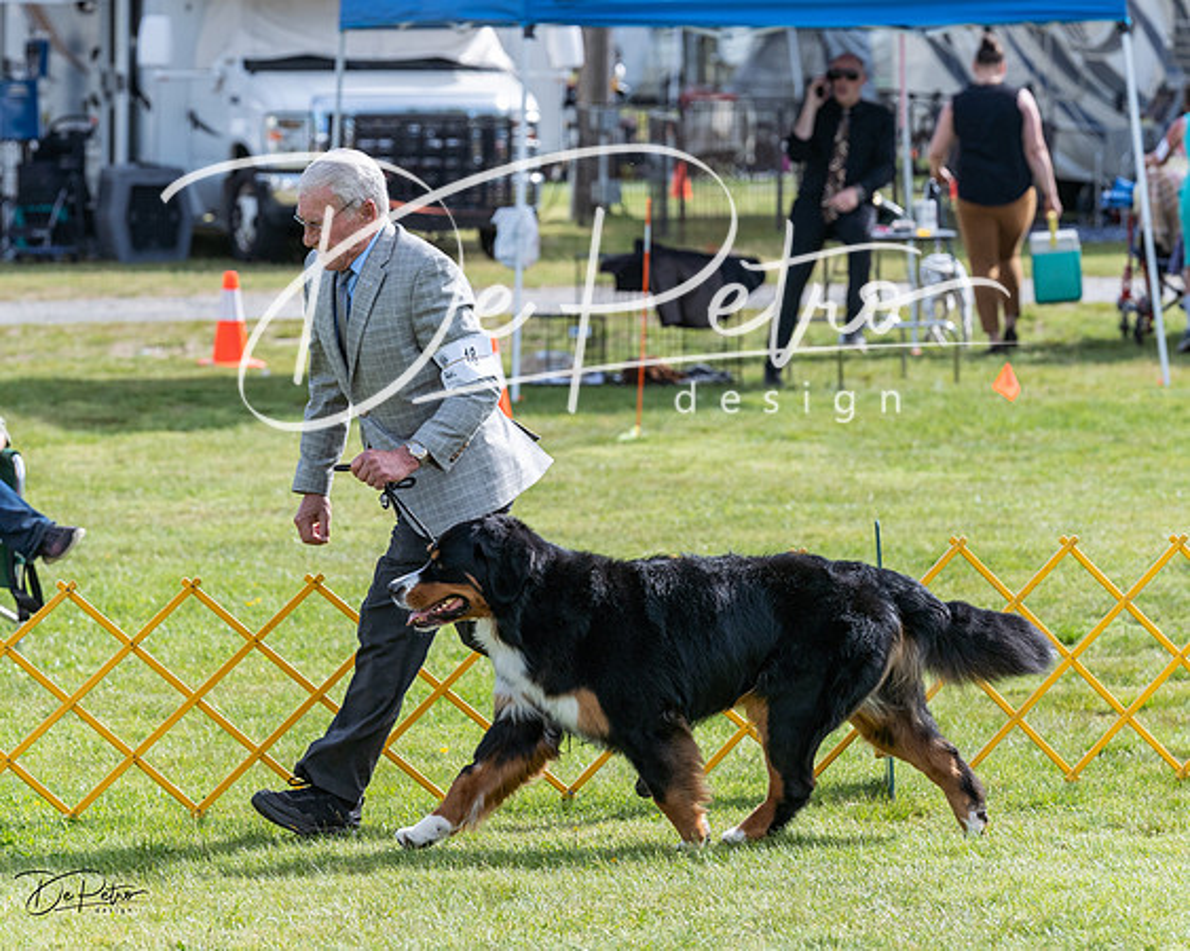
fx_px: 7476
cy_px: 414
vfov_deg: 7.3
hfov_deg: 9.1
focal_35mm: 212
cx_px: 503
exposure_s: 1/1250
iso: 500
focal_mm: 167
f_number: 5.6
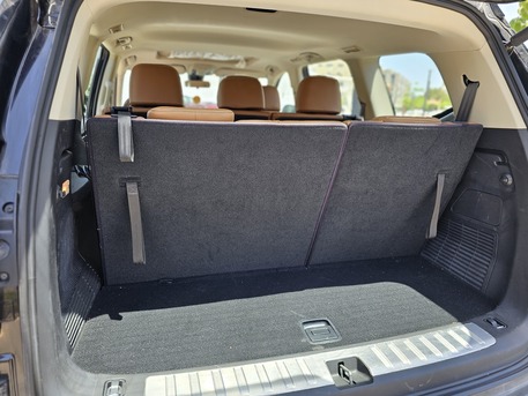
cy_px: 198
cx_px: 264
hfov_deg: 73.9
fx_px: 351
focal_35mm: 23
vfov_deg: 58.9
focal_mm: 6.3
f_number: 1.7
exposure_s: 1/190
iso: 25
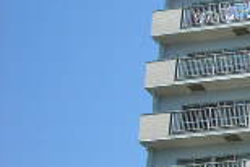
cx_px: 516
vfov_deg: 8.4
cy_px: 113
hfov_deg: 11.2
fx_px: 1140
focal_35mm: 164
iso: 50
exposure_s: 1/144
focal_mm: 6.3
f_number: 6.4
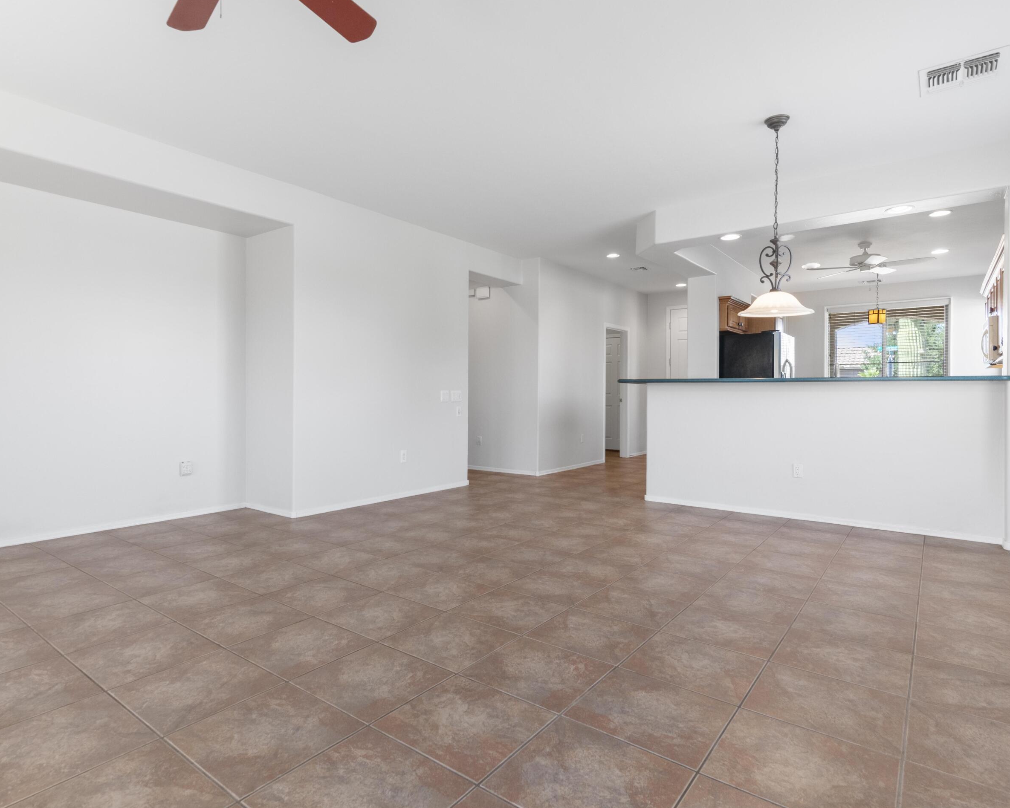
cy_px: 392
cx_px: 461
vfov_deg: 70.8
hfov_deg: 83.1
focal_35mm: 19
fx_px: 568
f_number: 13
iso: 1250
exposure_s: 1/10
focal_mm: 16
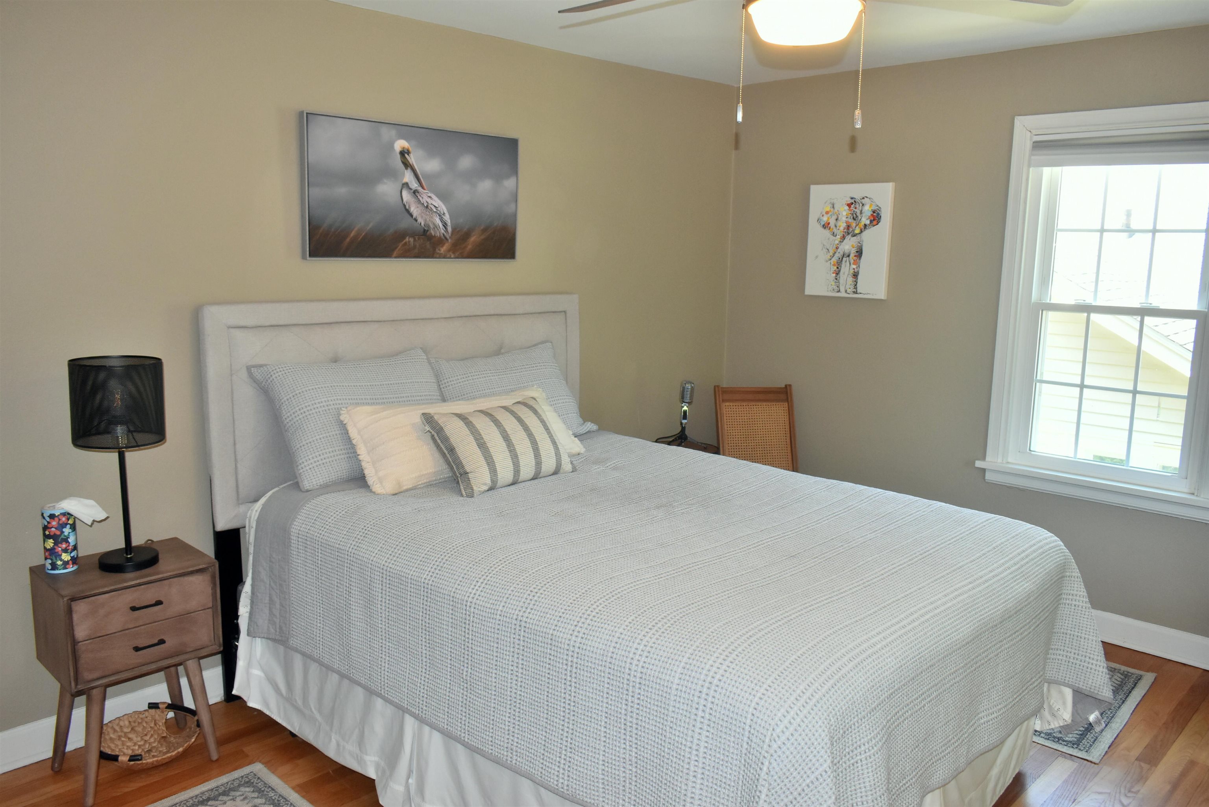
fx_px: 907
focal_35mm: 27
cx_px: 604
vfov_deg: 47.9
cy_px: 404
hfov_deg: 67.4
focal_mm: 18
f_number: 5
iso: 800
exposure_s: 1/100
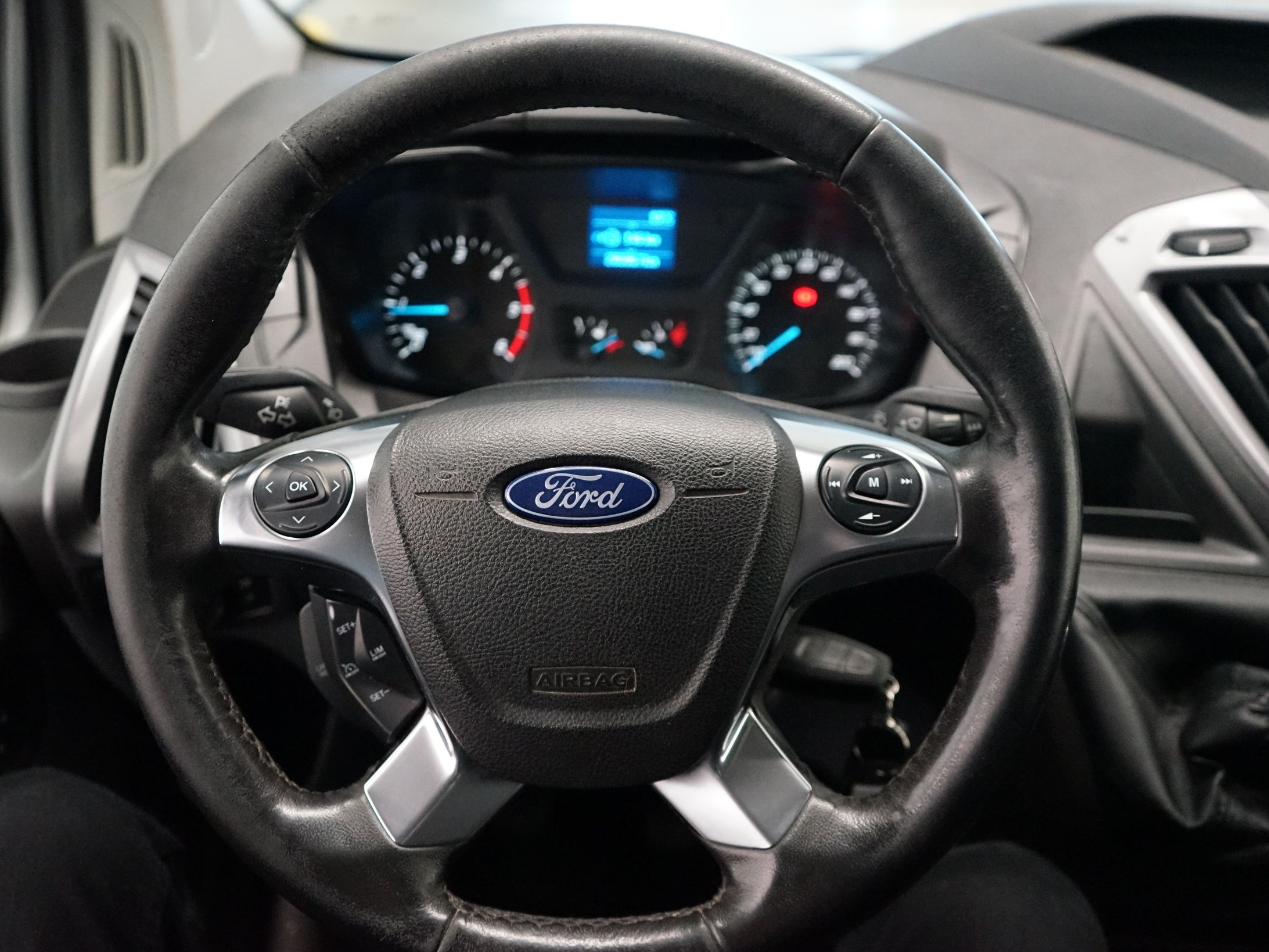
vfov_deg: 42.9
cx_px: 612
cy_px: 481
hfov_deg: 55.3
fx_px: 1210
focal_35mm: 33
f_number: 3.5
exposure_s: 1/160
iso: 6400
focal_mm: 30
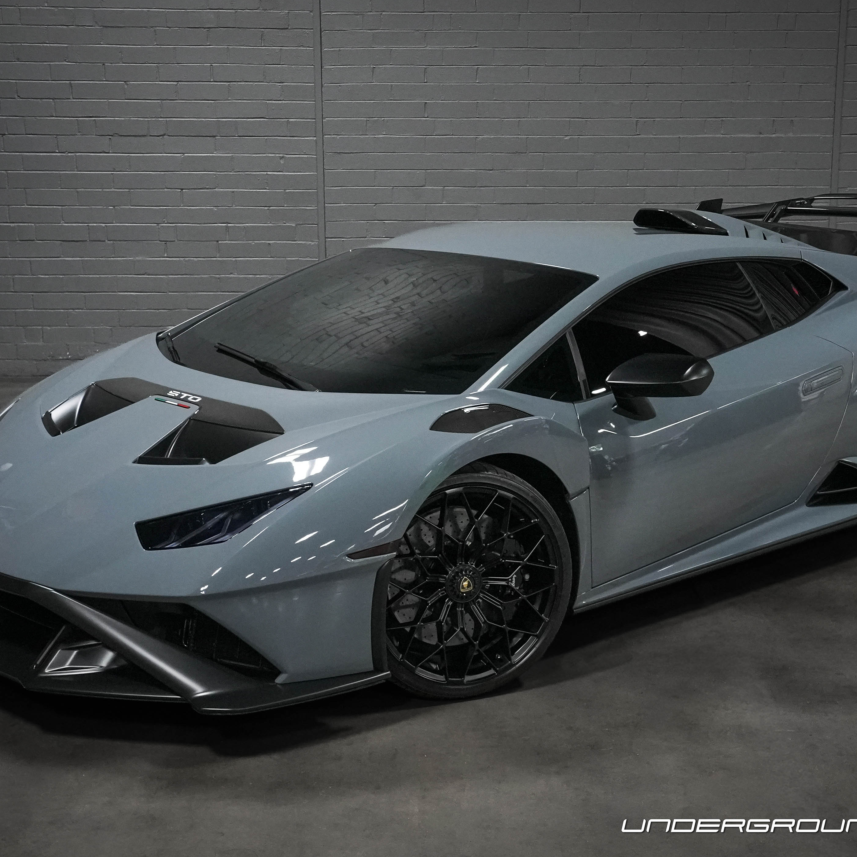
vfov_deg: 31.6
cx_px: 484
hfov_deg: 31.6
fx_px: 1513
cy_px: 429
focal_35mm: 54
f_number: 5
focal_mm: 42
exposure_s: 1/160
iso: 12800
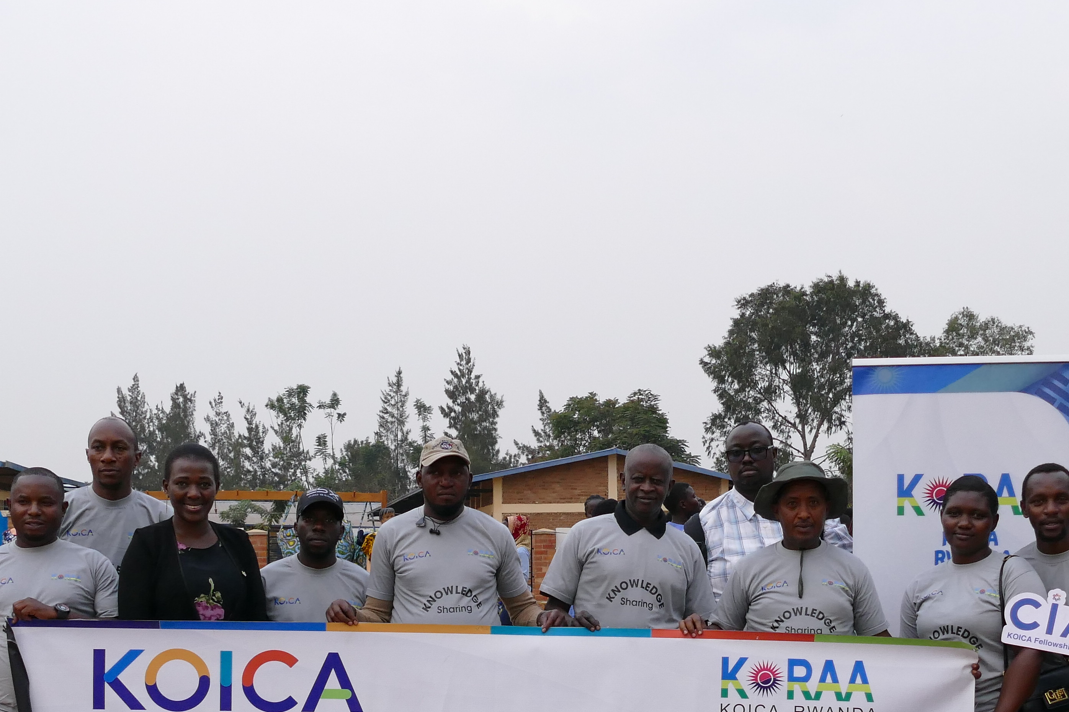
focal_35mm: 49
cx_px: 539
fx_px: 1455
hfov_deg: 40.3
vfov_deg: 26.8
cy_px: 614
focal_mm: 9.12
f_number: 2.8
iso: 400
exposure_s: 1/1000
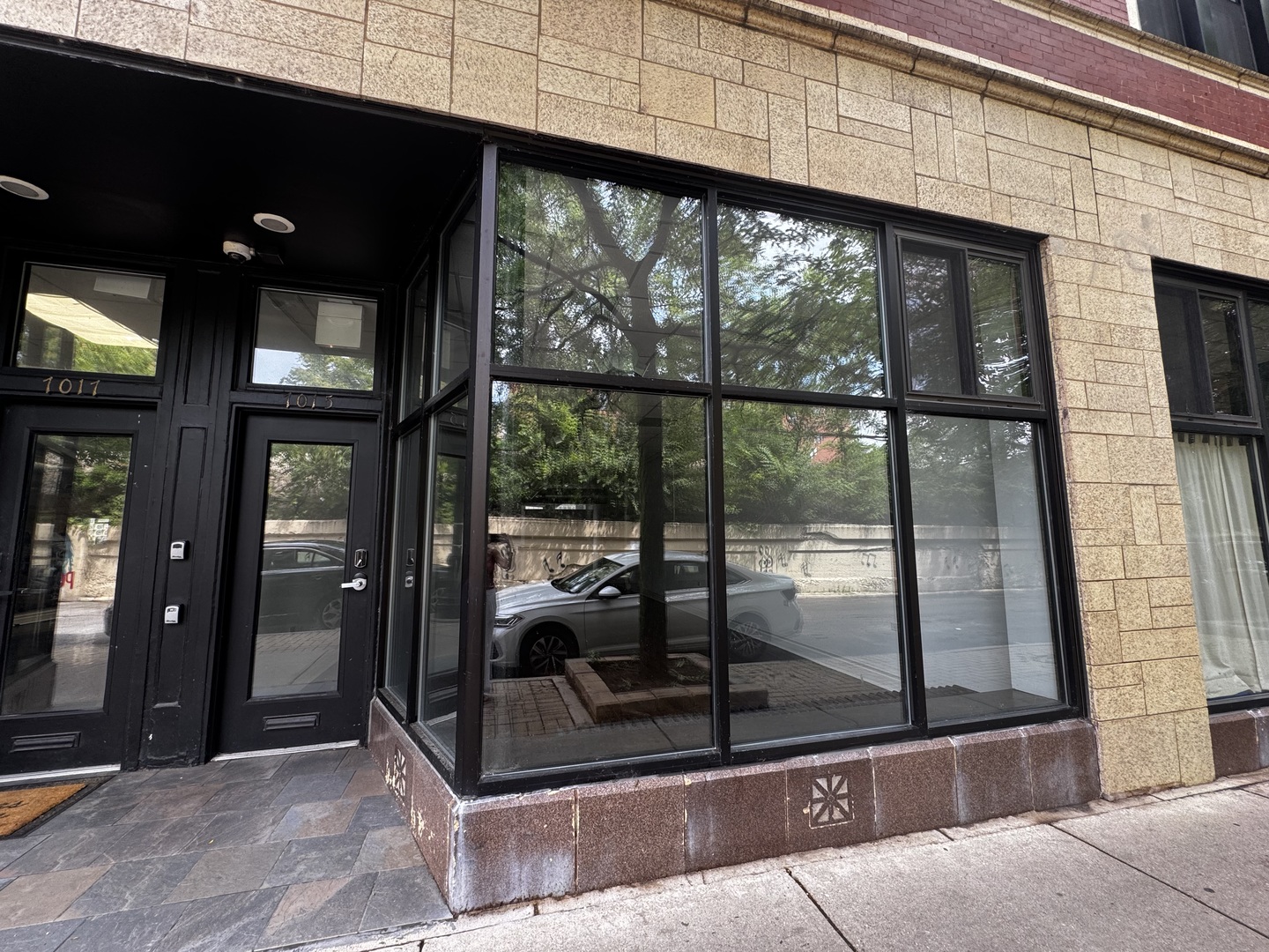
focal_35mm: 14
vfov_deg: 85.7
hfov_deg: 102.1
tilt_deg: +7.0
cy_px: 476
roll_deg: +0.2
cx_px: 634
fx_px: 513
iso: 64
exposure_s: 1/99
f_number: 2.2
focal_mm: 2.22
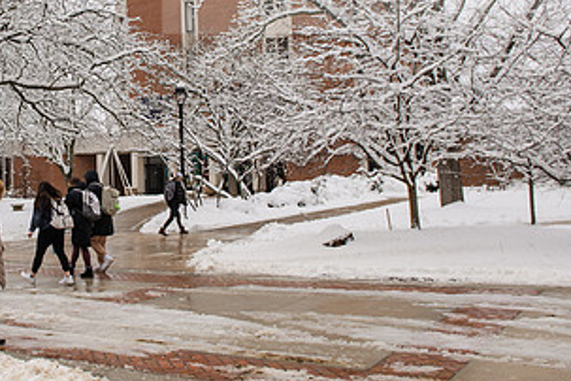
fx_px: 730
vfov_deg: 28.9
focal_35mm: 46
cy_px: 105
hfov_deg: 40.8
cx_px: 106
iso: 125
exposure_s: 1/640
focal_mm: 24
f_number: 4.5
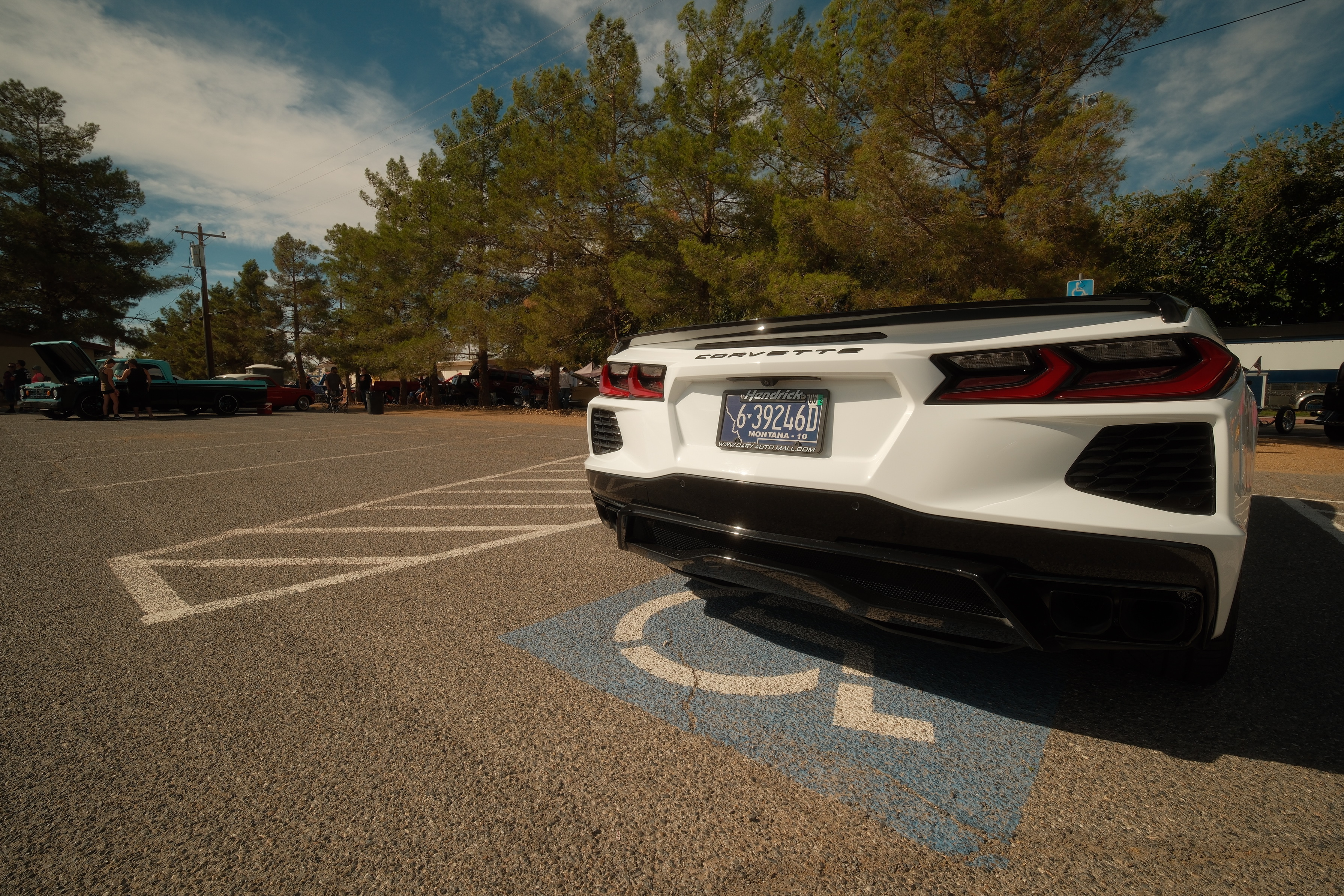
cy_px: 443
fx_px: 560
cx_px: 678
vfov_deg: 77.3
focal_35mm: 15
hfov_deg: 100.4
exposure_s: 1/850
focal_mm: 9
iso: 125
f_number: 5.6
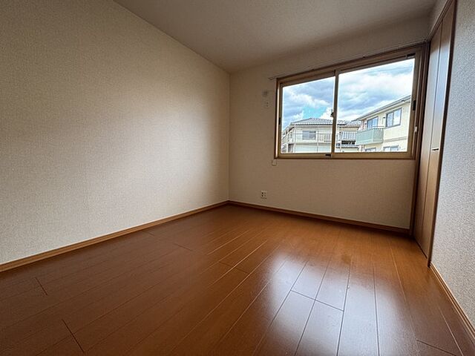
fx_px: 192
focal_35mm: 14
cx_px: 238
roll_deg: -0.4
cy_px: 178
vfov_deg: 85.7
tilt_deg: -4.6
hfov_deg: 102.1
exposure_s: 1/120
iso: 125
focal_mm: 2.22
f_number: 2.2
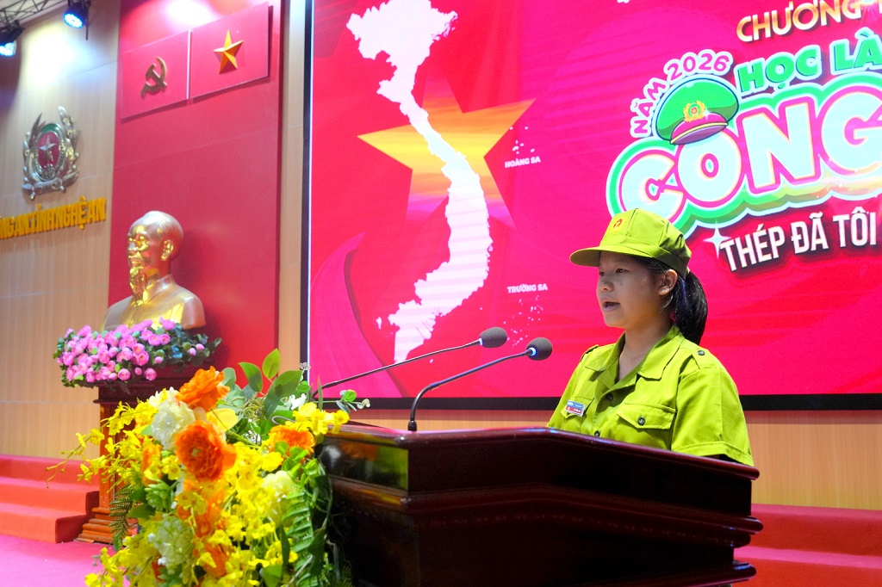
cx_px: 441
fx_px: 882
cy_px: 294
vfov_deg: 36.8
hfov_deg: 53.1
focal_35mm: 36
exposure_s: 1/160
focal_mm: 24
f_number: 4
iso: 640
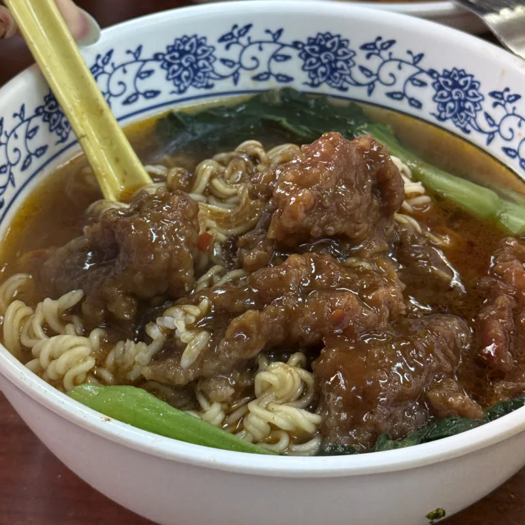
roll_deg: -1.1
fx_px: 1304
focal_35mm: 76
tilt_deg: -40.8
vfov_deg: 22.7
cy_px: 192
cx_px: 286
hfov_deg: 22.8
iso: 160
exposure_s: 1/100
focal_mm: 6.76
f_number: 1.78
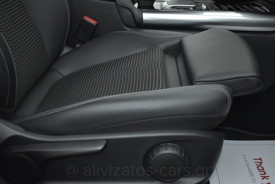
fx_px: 310
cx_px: 138
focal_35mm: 40
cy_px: 92
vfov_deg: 33.1
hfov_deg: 47.9
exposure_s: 1/100
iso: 1600
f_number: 4
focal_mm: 27
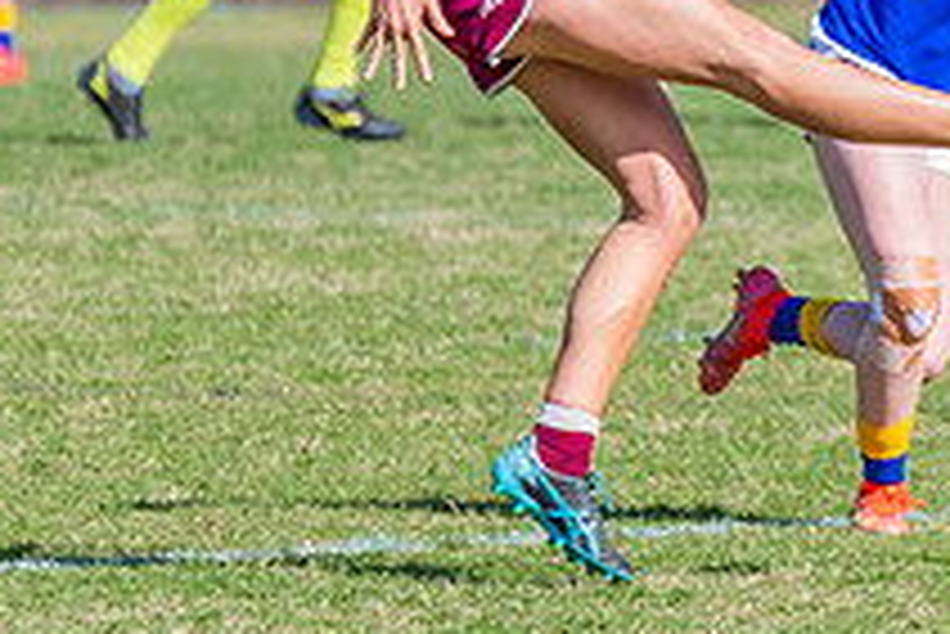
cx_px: 781
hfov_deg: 1.5
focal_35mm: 1335
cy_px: -48
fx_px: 35252
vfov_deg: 1.0
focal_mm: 400
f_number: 10
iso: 800
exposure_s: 1/1600
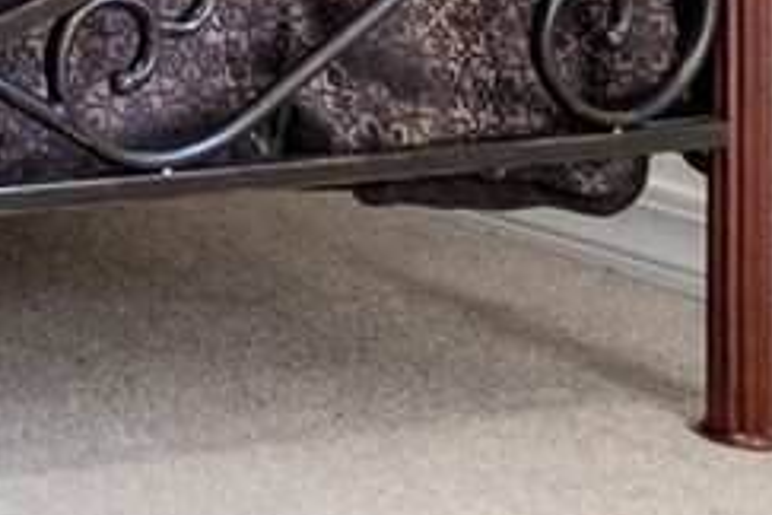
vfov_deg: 6.0
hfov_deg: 8.2
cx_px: -1504
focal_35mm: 215
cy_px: -941
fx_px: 4601
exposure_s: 1/6
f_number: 2.8
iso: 200
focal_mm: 30.8
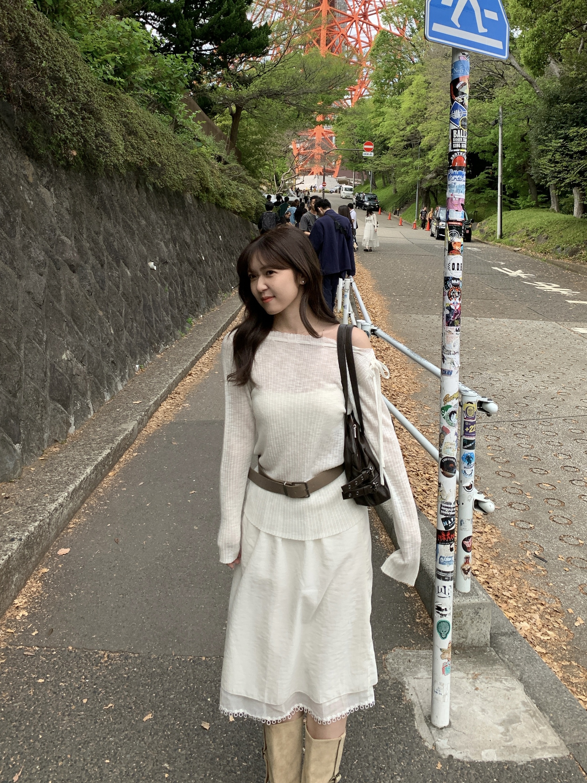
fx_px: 611
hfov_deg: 51.3
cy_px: 377
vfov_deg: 65.3
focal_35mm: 27
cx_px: 285
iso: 25
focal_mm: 4.25
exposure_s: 1/1490
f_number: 1.8
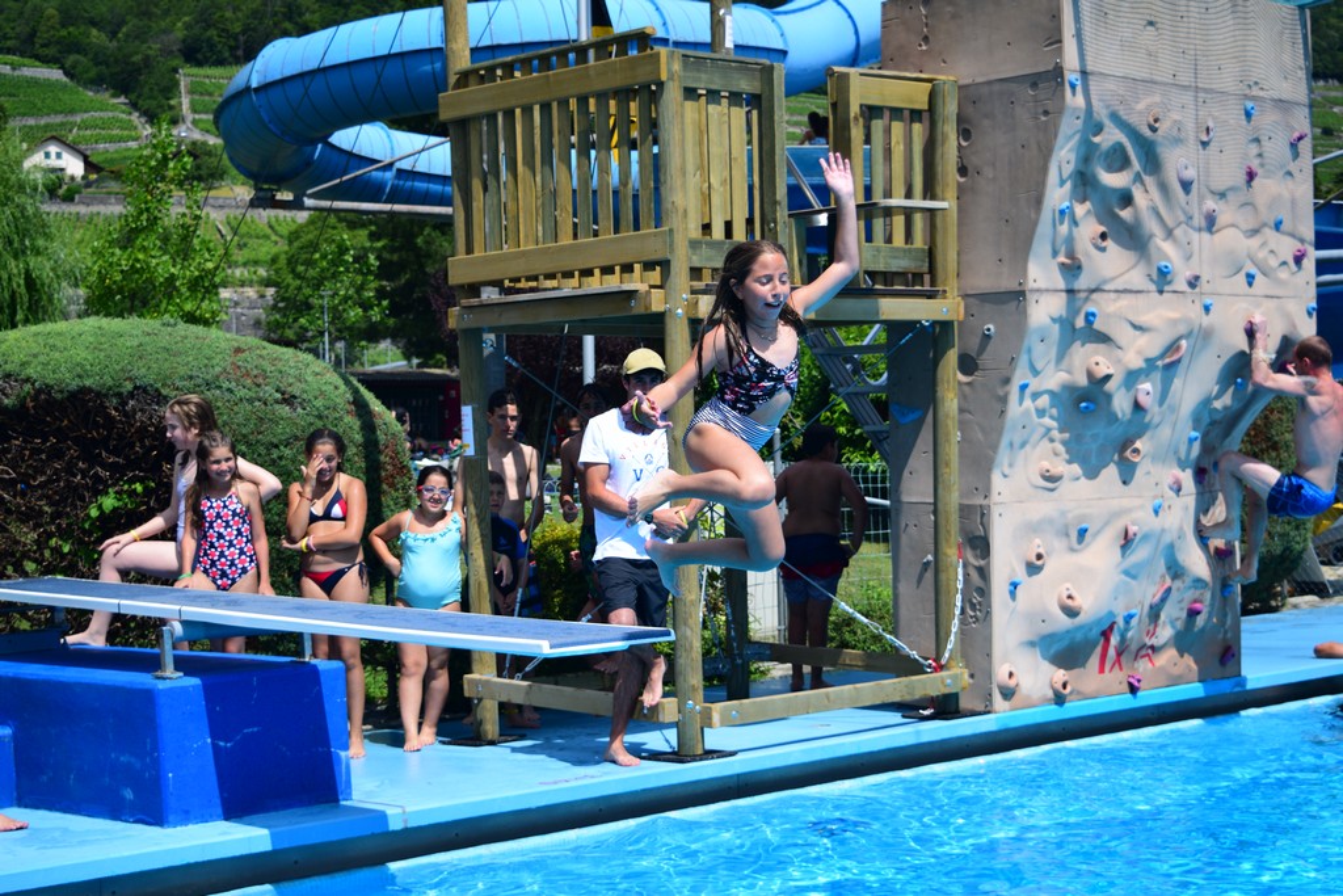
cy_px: 448
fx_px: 2127
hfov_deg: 35.0
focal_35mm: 57
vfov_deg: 23.8
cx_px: 672
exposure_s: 1/1600
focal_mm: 38
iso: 200
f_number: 4.8
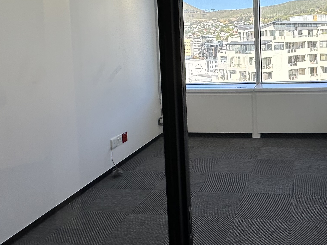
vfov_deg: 37.5
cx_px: 248
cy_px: 57
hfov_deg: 48.1
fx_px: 349
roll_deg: -0.3
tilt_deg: -0.2
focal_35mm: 37
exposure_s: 1/180
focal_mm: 2.22
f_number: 2.2
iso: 40
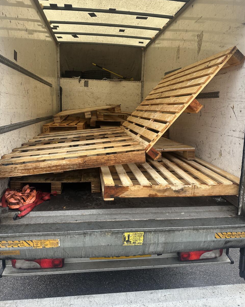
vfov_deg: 65.9
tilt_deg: -4.1
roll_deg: -2.3
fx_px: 236
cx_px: 119
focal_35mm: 26
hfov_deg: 54.9
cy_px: 139
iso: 80
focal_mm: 6.86
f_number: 1.78
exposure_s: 1/980
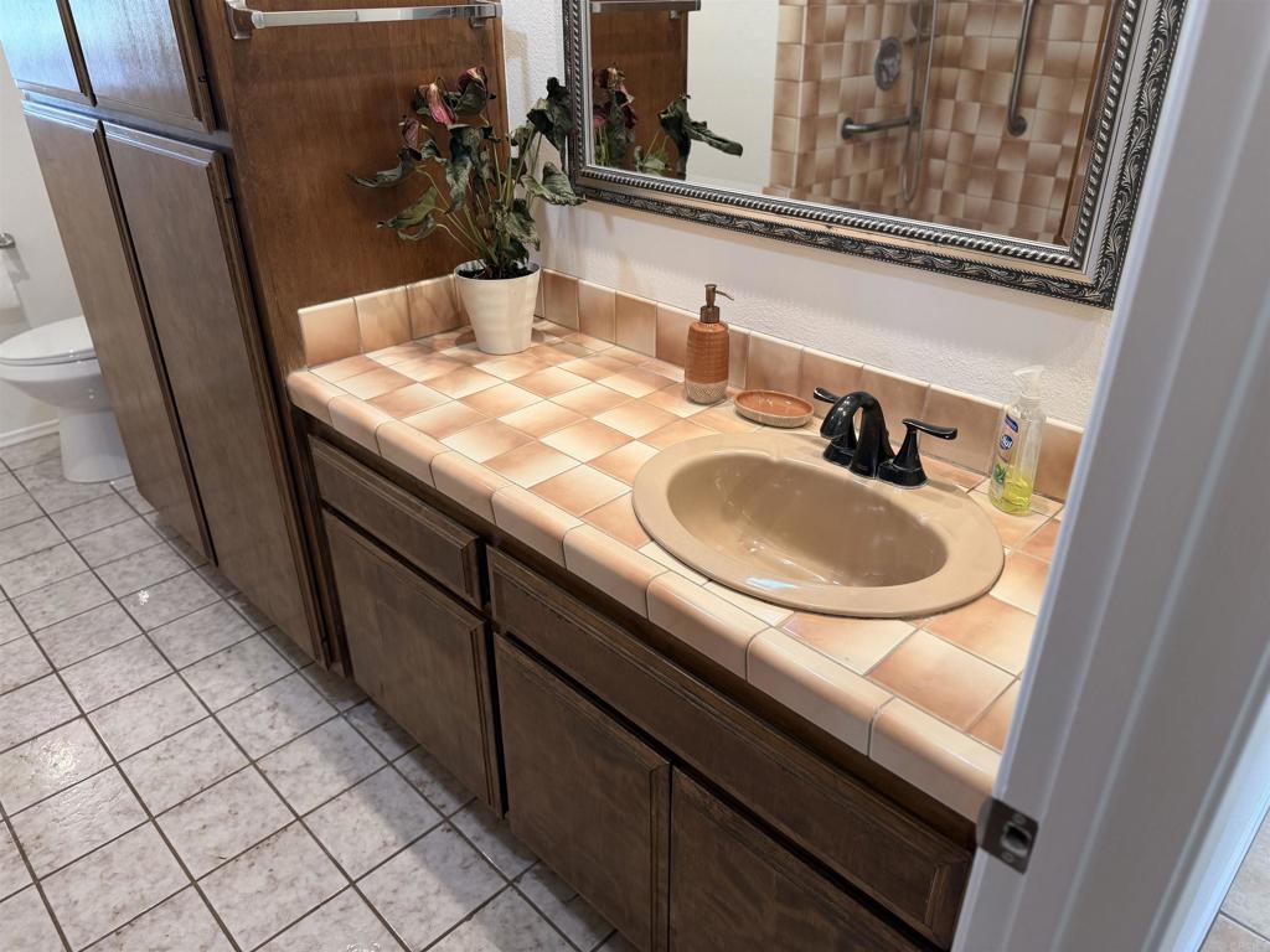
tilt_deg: -27.7
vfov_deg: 56.8
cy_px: 476
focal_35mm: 24
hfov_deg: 71.6
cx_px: 635
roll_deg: +0.6
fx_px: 881
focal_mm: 6.76
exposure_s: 1/60
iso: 160
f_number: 1.78
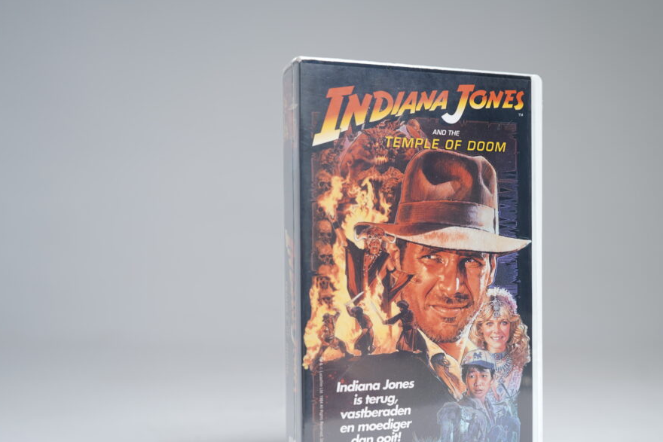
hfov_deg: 43.2
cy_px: 287
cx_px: 418
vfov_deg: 29.7
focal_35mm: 45
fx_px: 829
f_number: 4.5
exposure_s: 1/5
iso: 64
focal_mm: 33
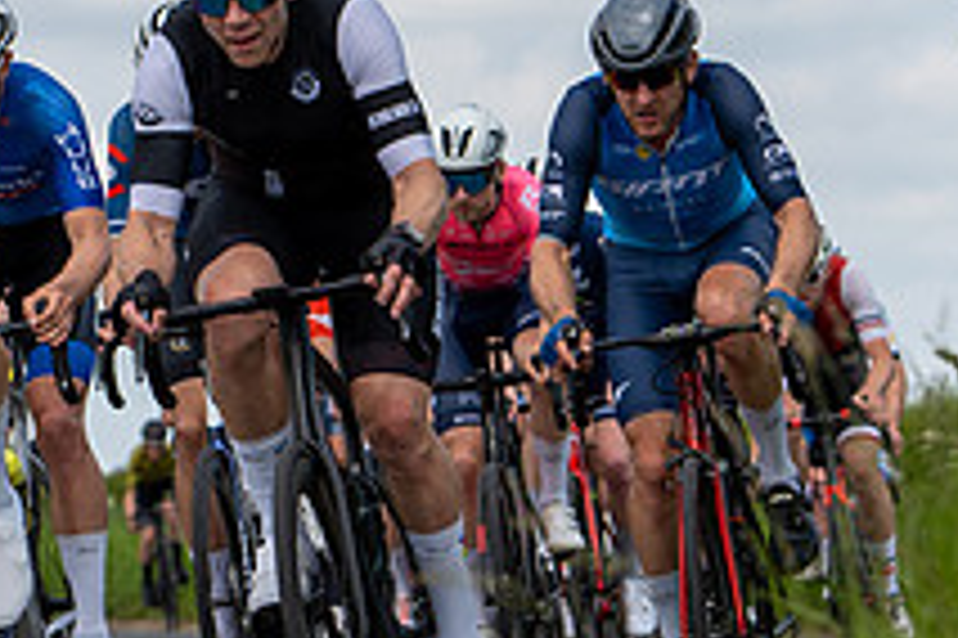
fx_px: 7025
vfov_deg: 5.2
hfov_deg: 7.8
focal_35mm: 264
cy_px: 336
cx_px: 450
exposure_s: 1/1250
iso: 100
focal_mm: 70
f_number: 3.5
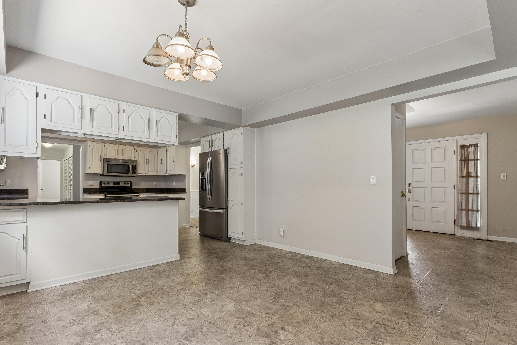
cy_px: 178
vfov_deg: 70.4
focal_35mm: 17
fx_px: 244
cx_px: 259
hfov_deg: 93.3
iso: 400
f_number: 16
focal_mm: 16
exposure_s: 1/2.5
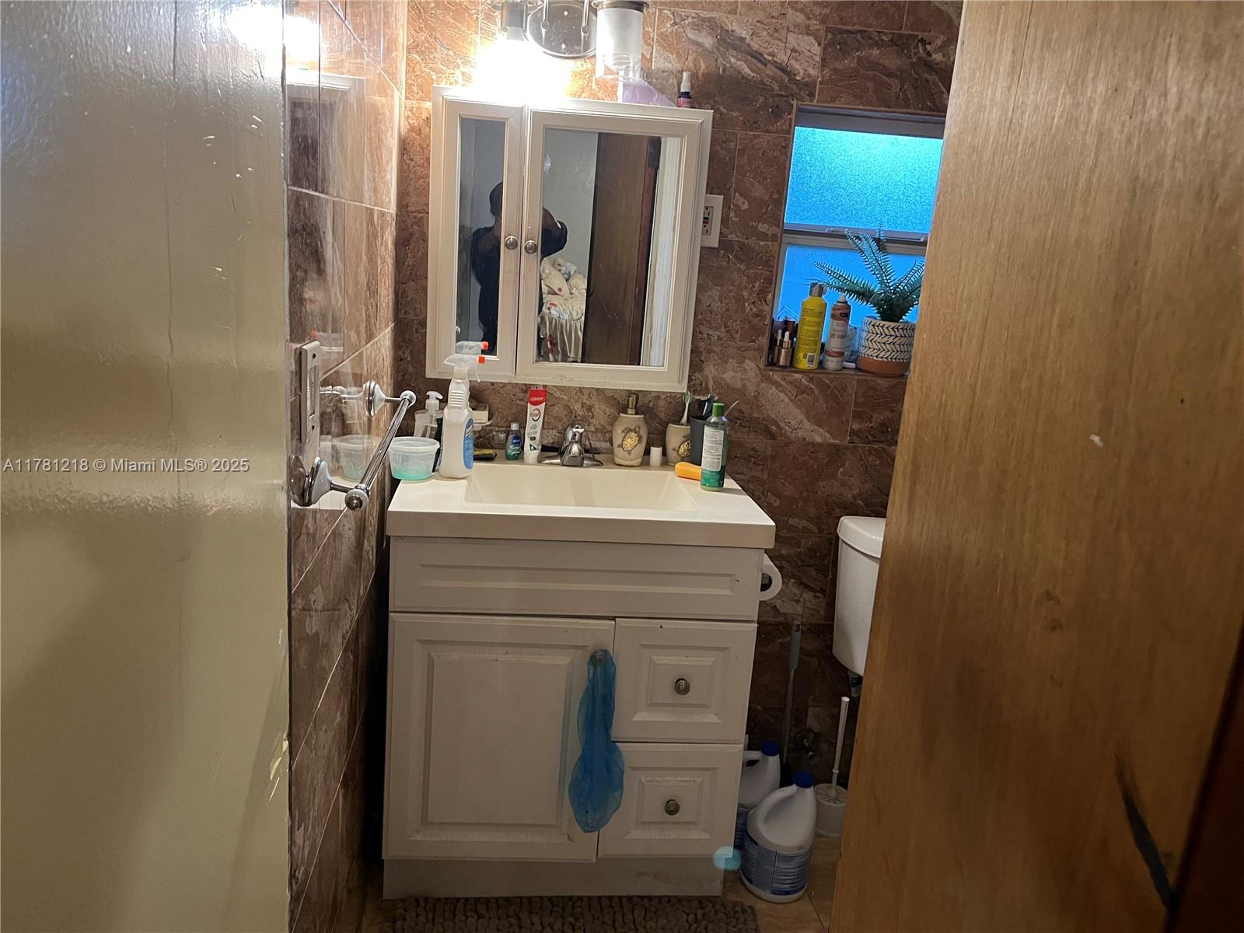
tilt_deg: -13.8
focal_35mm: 26
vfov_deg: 53.1
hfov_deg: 67.3
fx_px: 934
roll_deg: -4.8
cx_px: 622
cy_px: 466
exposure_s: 1/40
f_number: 1.6
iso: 400
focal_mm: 5.1
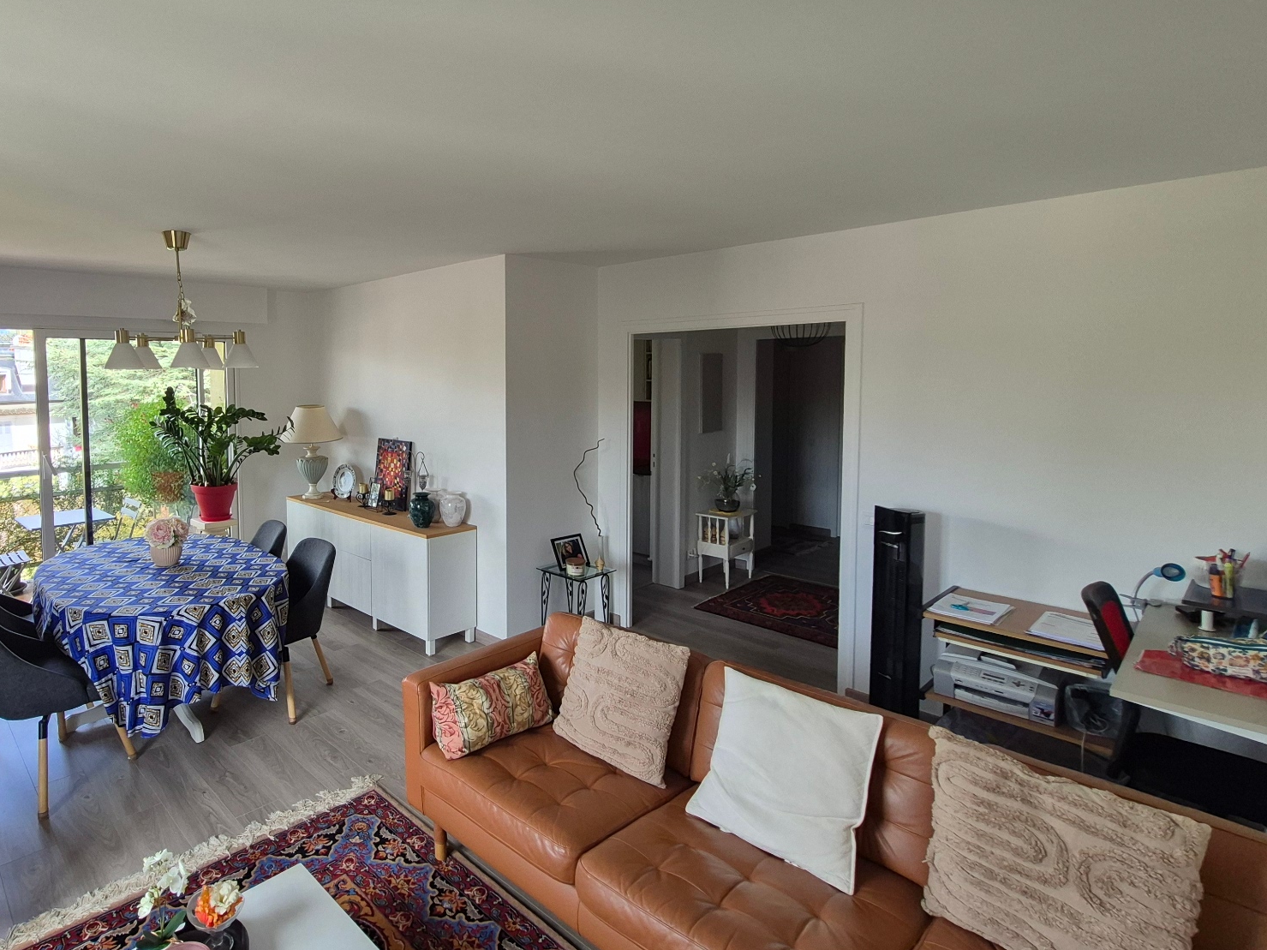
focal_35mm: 18
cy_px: 405
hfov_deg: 85.0
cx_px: 433
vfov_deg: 71.2
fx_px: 659
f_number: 2.2
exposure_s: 1/100
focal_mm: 1.74
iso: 64
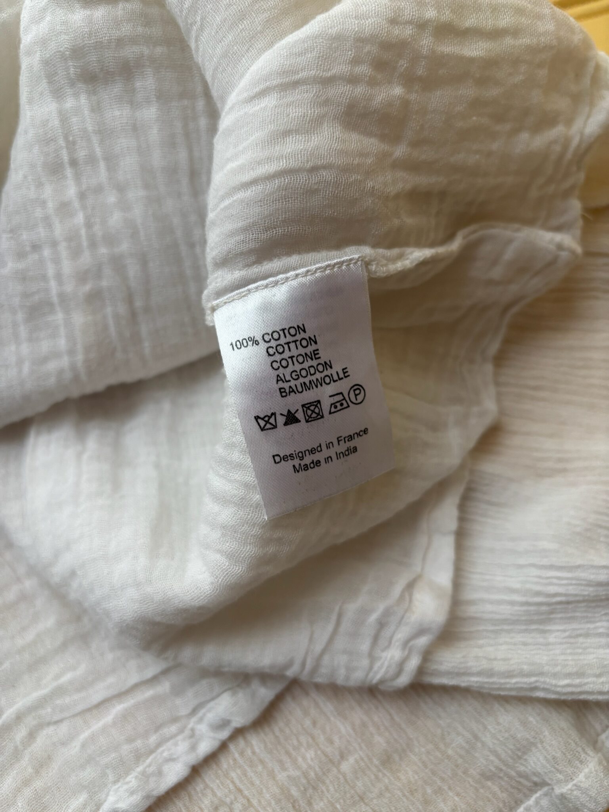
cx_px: 304
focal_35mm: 26
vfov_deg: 67.3
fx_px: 610
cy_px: 406
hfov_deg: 53.1
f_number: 1.6
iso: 125
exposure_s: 1/84
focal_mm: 5.96
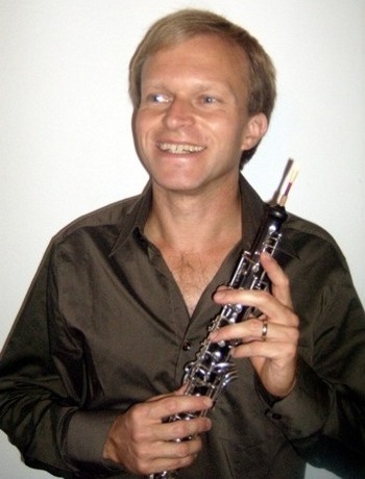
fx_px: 502
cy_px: 240
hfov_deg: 40.0
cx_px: 182
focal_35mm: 36
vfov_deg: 51.1
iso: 200
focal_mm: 6
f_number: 2.8
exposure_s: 1/60
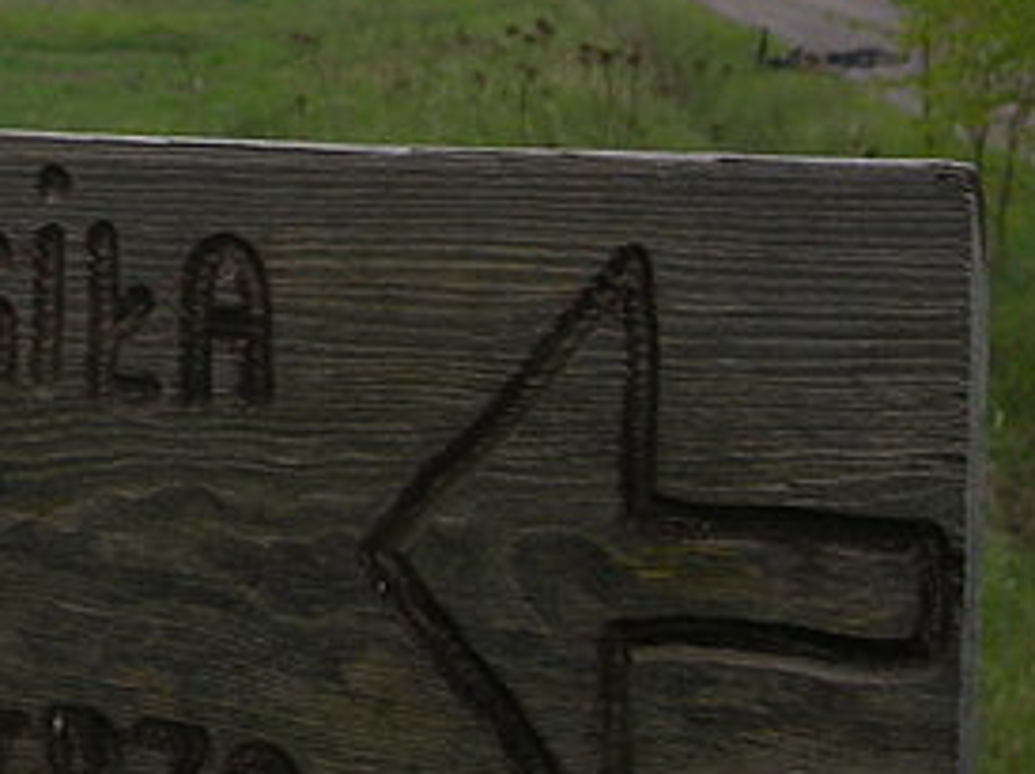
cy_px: -202
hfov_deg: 16.5
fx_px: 3435
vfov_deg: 12.5
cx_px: -181
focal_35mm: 115
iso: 50
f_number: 2.8
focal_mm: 5.7
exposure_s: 1/422
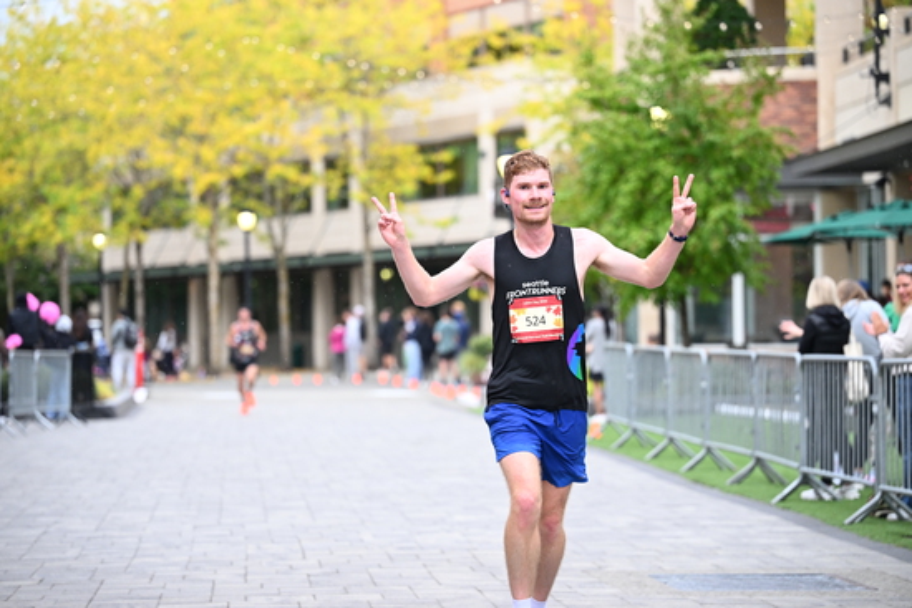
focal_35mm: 110
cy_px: 304
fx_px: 2787
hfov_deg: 18.6
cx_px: 456
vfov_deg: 12.5
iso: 1250
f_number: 2.8
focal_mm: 110
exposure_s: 1/1250
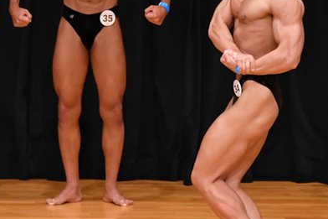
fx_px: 5400
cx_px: 89
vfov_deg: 2.3
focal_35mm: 593
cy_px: 91
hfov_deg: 3.5
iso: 4000
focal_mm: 200
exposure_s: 1/400
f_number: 5.6
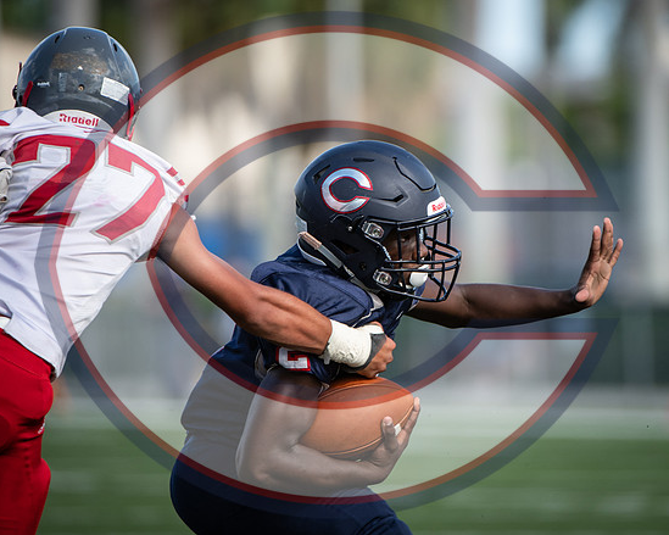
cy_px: 220
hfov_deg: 3.9
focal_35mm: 493
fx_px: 9760
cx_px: 435
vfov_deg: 3.1
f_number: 4
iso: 250
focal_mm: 360
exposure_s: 1/1000
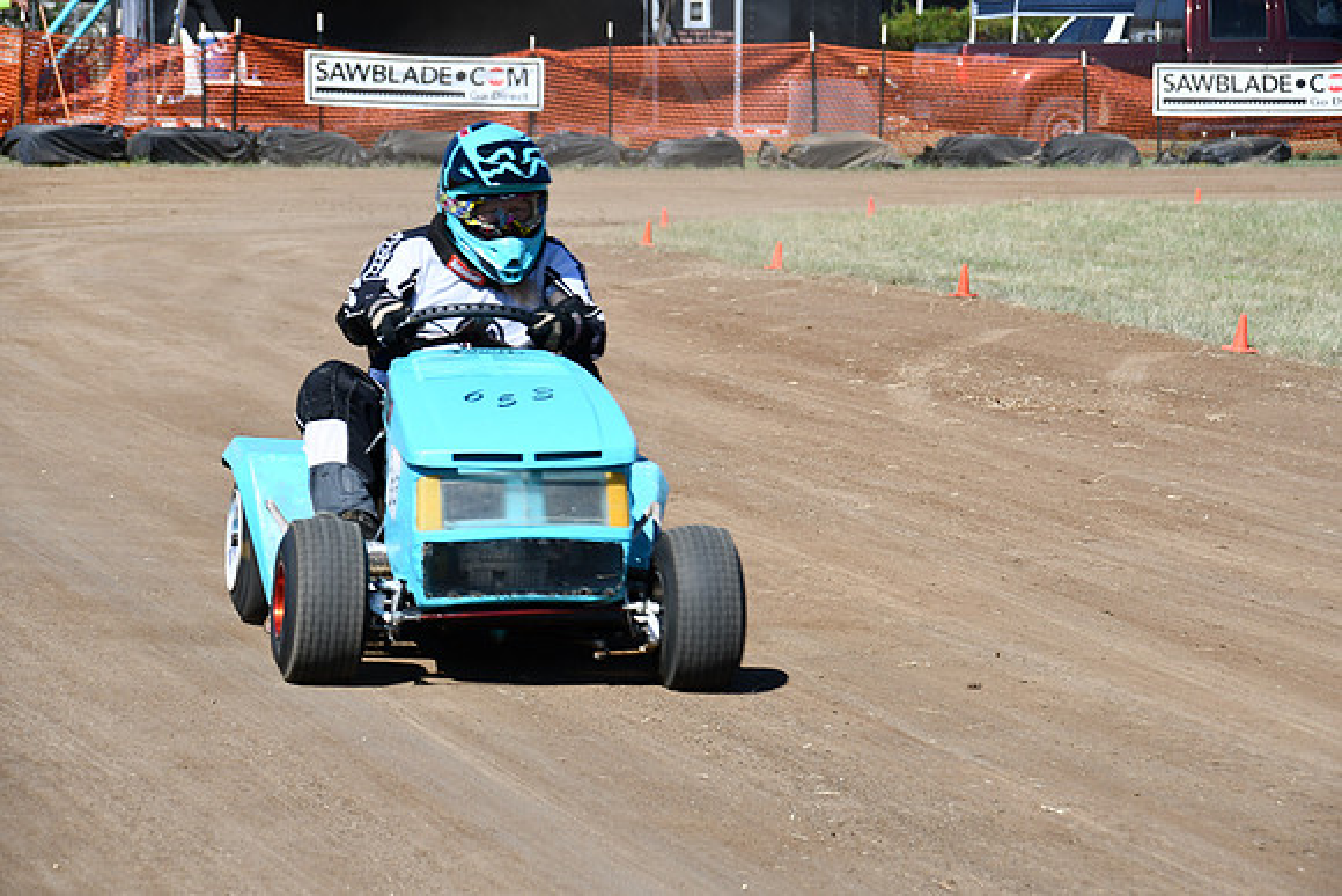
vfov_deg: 8.7
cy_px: 448
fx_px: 5854
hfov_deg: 13.1
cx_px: 671
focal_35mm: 157
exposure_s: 1/250
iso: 100
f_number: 8
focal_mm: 105
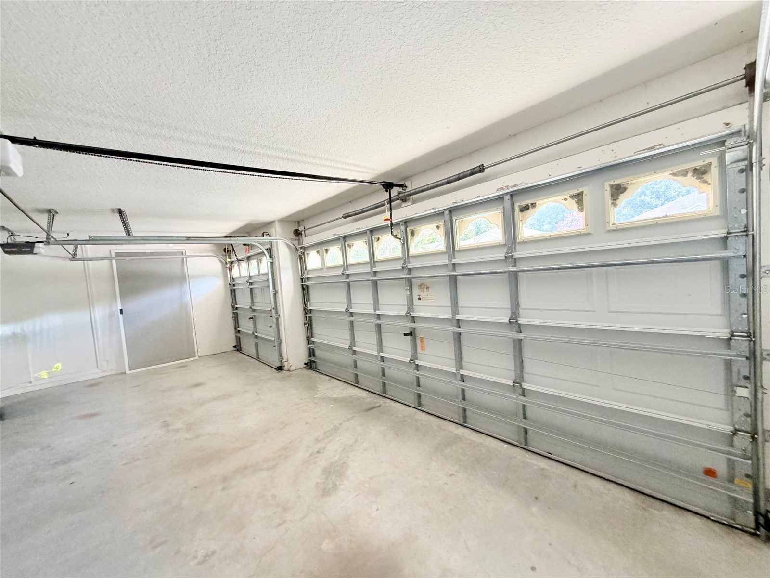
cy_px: 289
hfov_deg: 102.1
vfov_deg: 85.7
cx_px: 385
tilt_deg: -3.7
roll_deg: +5.5
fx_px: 311
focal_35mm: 14
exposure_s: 1/121
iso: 250
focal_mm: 2.22
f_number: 2.2
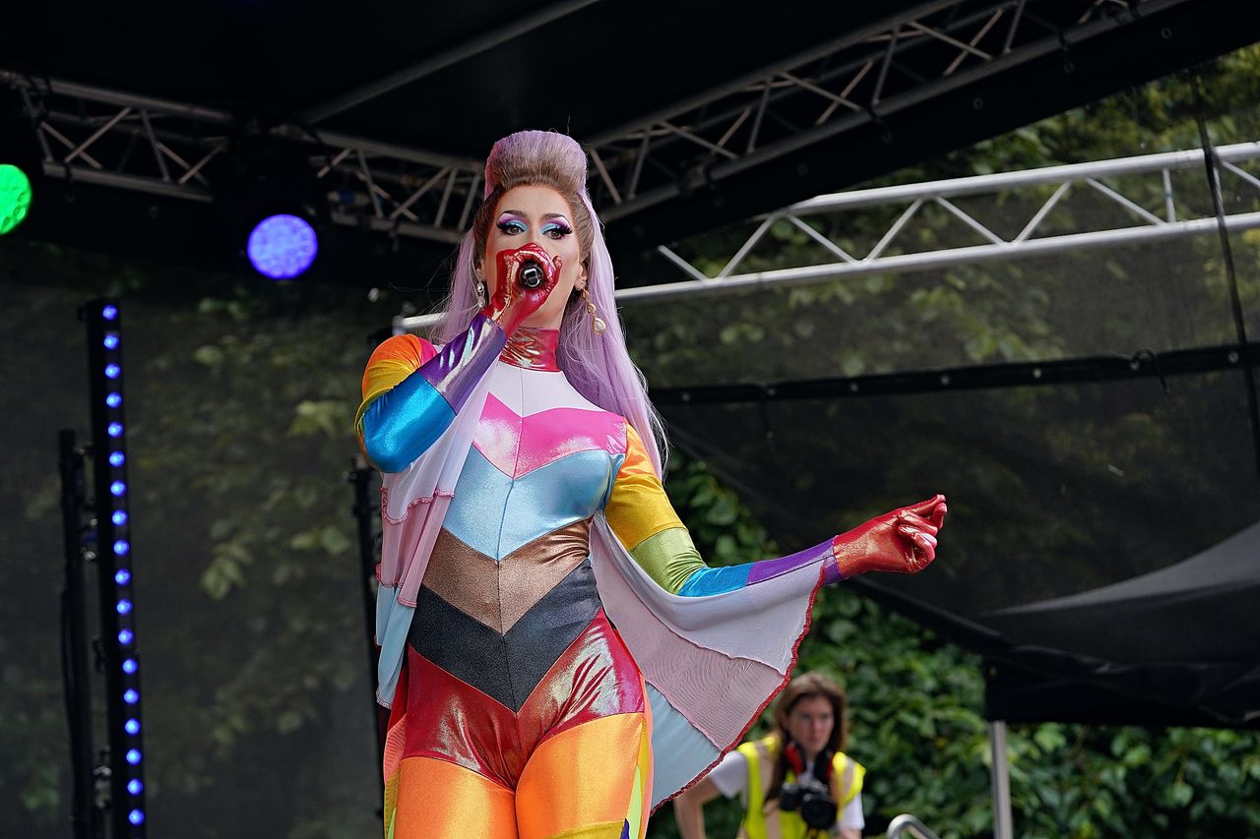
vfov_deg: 15.2
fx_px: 3149
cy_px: 420
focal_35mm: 90
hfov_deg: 22.6
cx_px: 630
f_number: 4.5
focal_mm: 90
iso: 250
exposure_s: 1/640
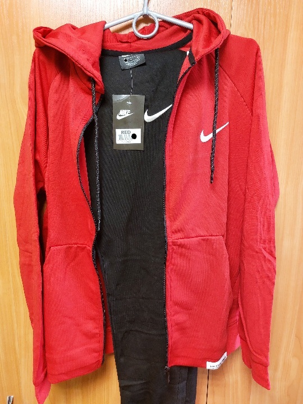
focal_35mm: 24
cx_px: 152
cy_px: 202
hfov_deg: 56.8
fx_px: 280
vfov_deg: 71.6
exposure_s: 1/50
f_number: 1.8
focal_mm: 5.23
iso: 400
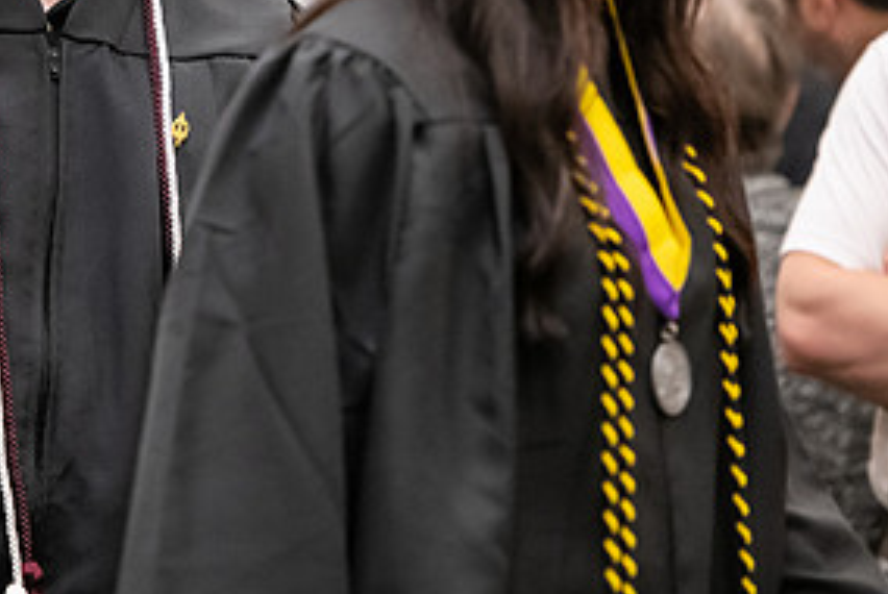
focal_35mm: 316
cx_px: 94
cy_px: 11
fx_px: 7803
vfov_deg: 4.4
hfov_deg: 6.5
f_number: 3.2
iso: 3200
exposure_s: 1/200
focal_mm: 155
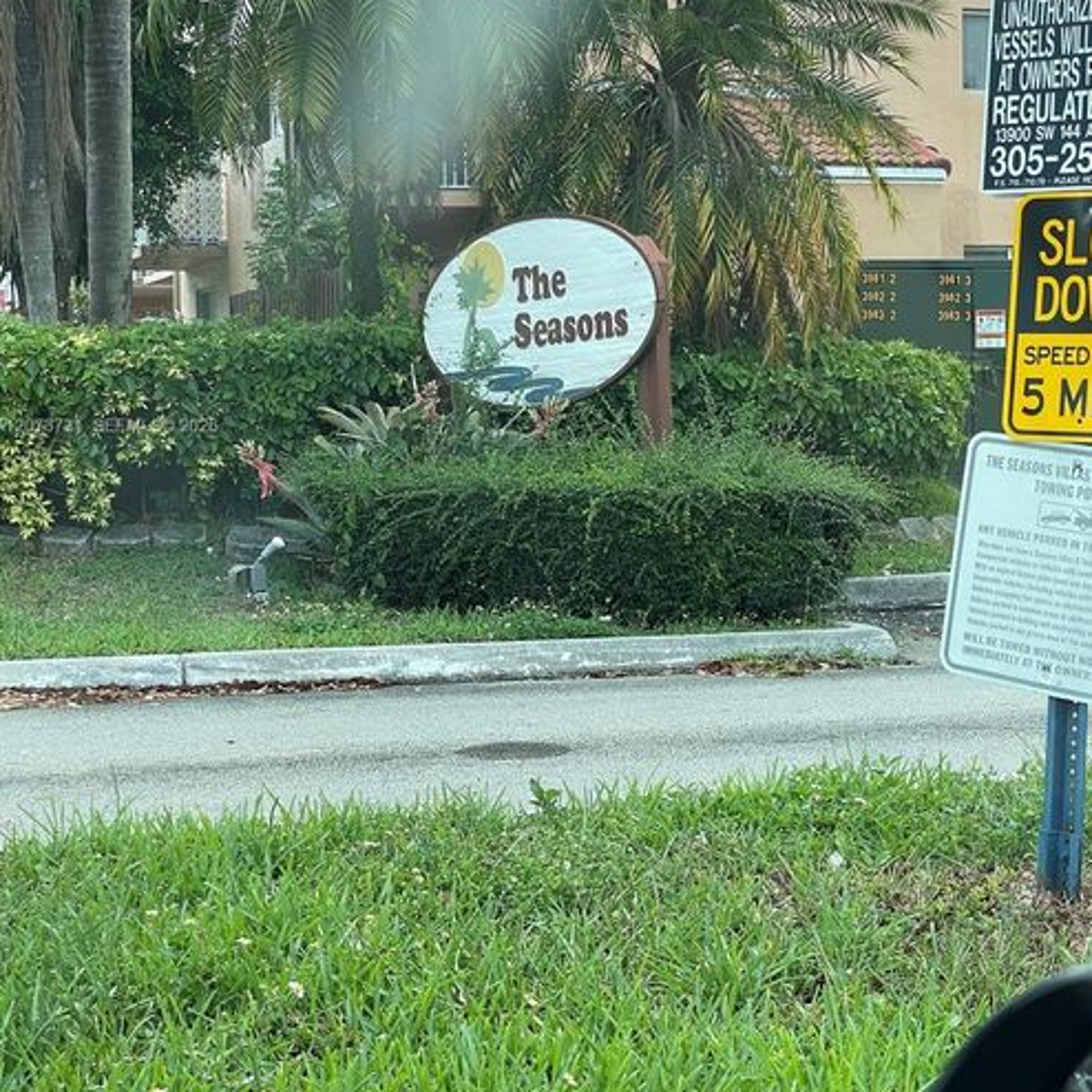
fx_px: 2213
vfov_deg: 27.6
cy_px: 428
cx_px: 544
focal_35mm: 62
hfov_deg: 27.7
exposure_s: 1/269
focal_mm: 6
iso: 25
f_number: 2
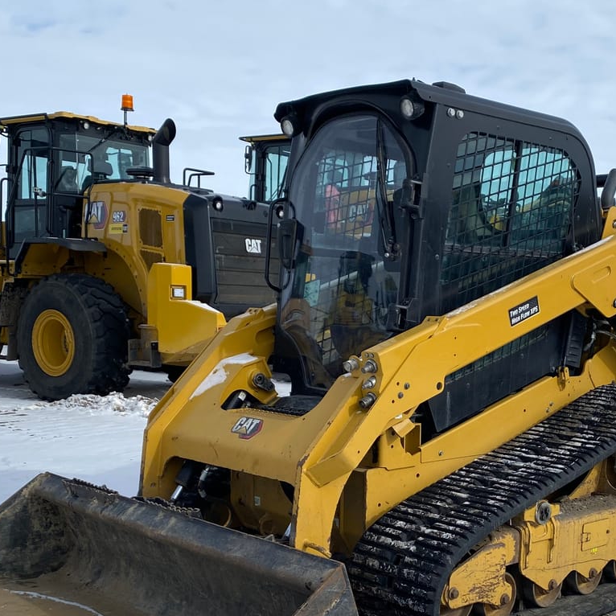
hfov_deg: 35.1
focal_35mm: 48
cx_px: 400
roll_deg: +0.6
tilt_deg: -9.1
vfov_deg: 34.7
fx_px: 966
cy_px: 455
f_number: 1.8
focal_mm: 4.25
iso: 32
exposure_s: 1/5495
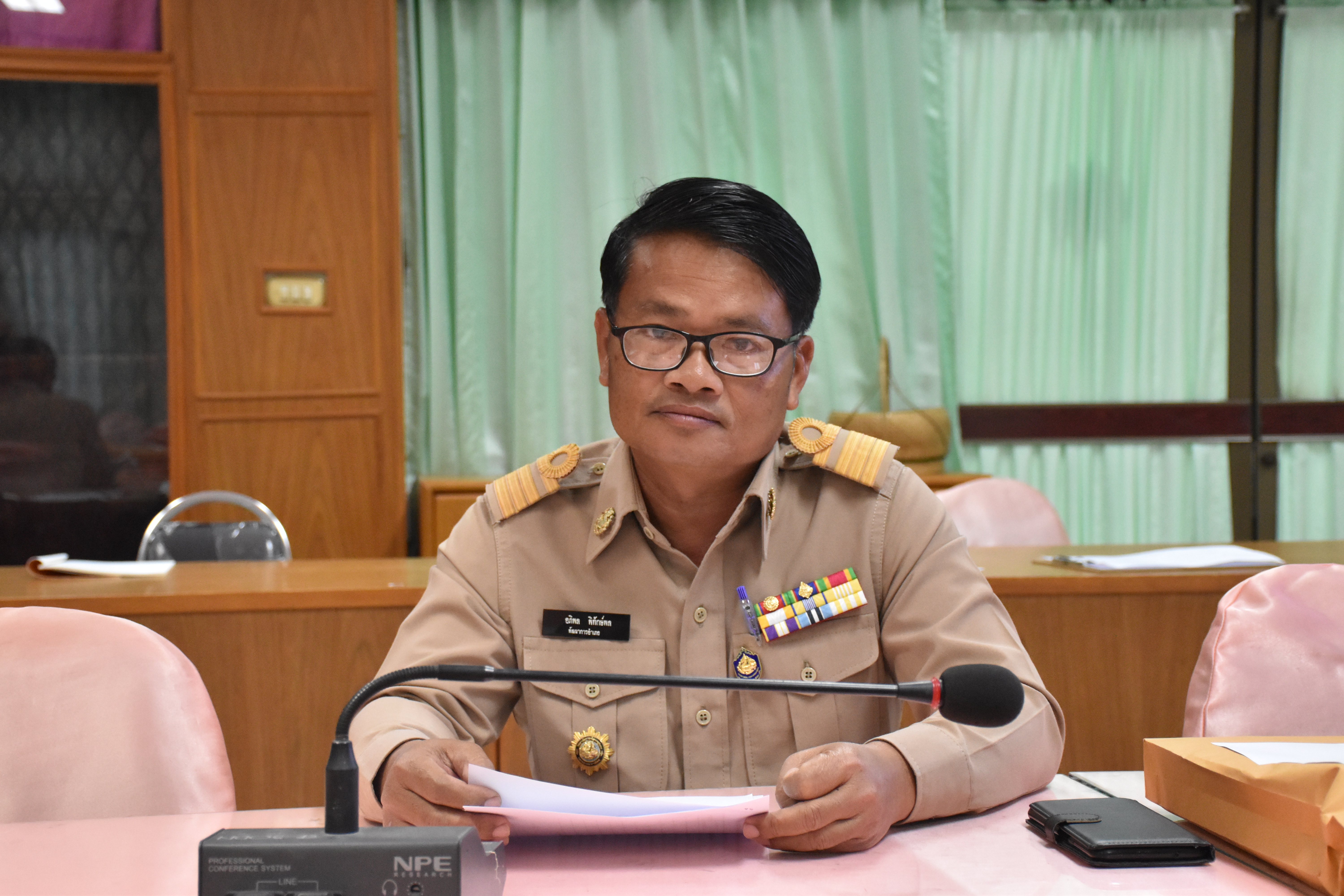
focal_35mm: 63
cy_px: 448
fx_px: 2352
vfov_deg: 21.6
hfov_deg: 31.9
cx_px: 672
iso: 3200
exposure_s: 1/160
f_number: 5.6
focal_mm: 42
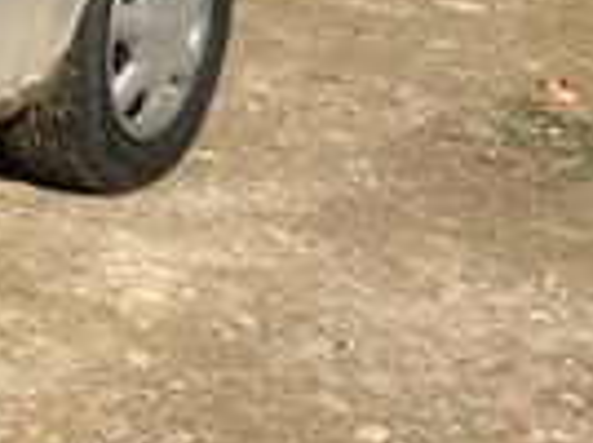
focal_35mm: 143
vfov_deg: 10.2
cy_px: -104
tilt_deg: -12.2
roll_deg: +0.0
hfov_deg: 11.7
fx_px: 2445
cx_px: -770
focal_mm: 4.15
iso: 32
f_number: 2.2
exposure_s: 1/2475
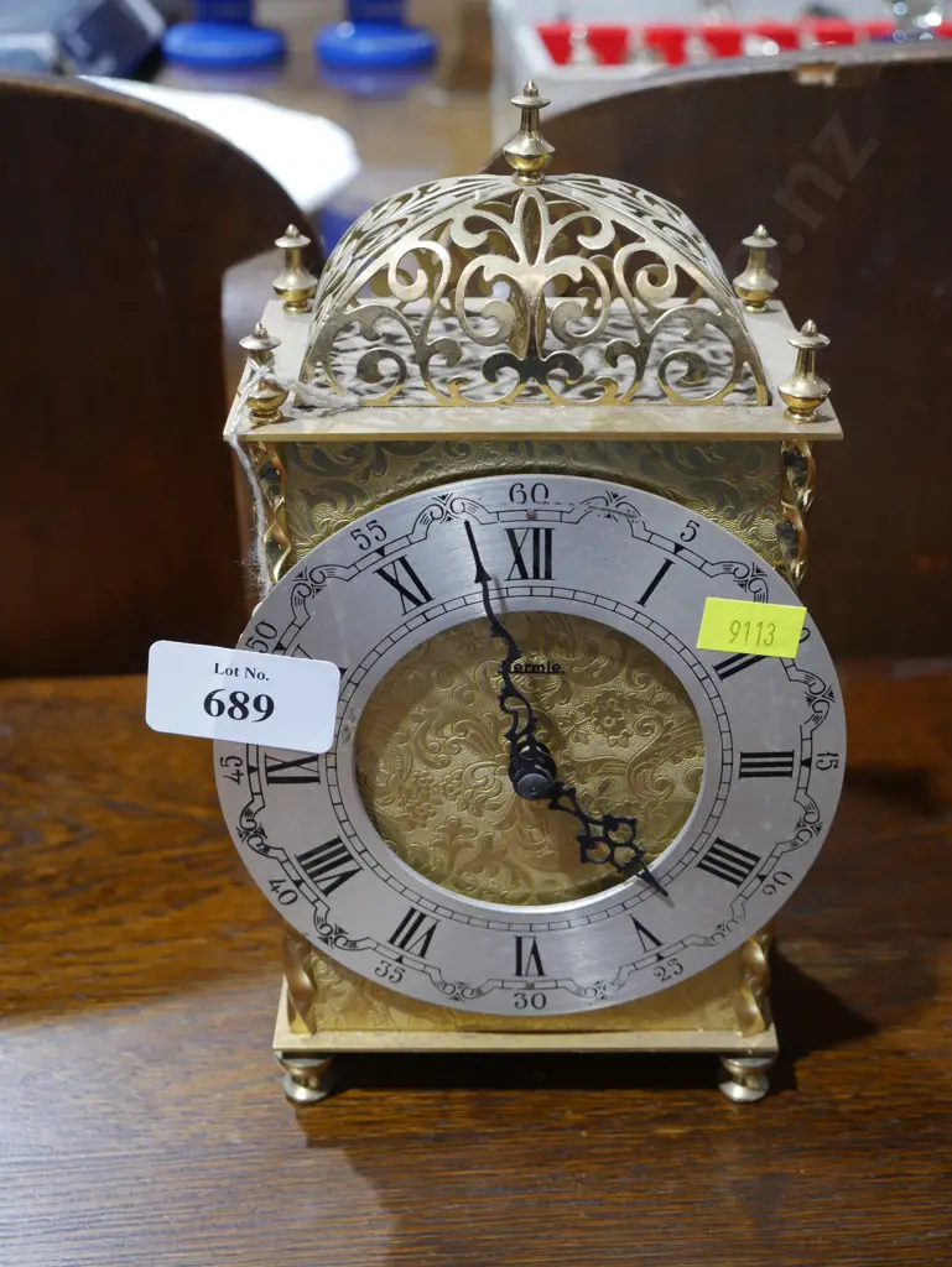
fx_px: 1759
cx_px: 476
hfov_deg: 30.3
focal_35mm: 48
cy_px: 634
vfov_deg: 39.6
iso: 1000
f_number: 5.2
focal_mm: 24
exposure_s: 1/60
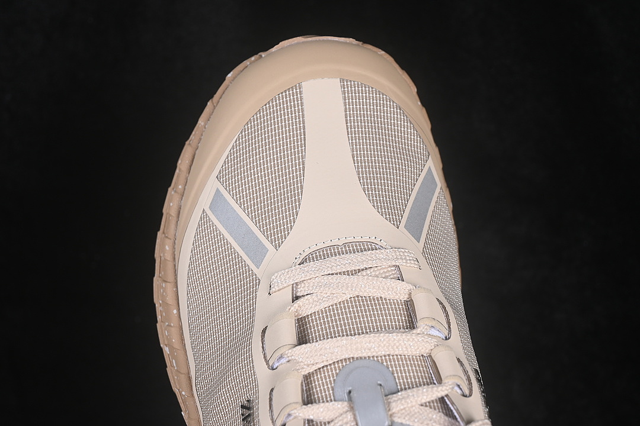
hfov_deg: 27.0
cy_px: 213
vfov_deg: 18.2
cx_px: 320
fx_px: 1333
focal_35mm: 75
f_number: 7.1
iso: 160
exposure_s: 1/80
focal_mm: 50
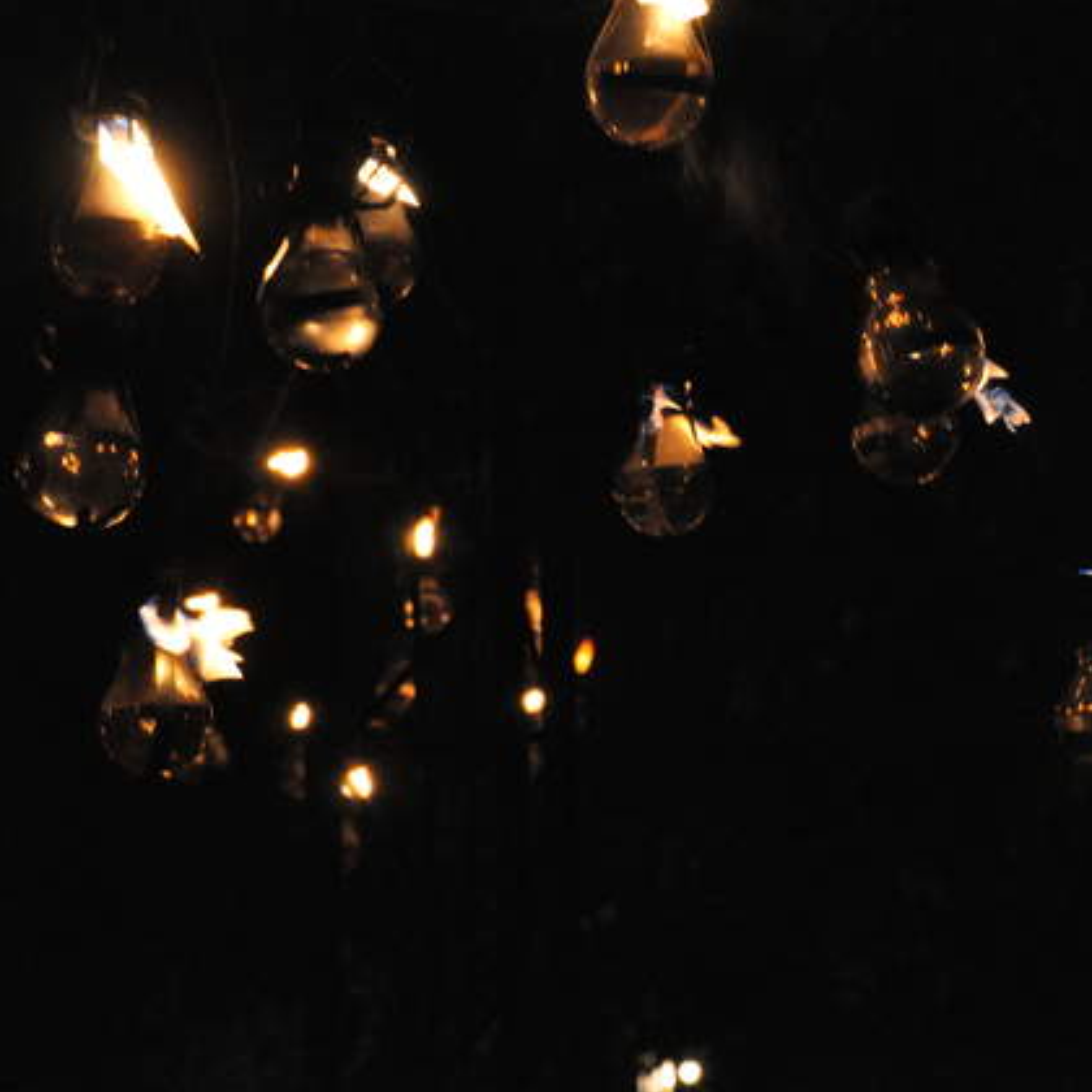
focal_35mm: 128
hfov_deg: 13.6
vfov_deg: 13.6
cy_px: 547
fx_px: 4568
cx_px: 829
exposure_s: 1/25
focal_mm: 66
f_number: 10
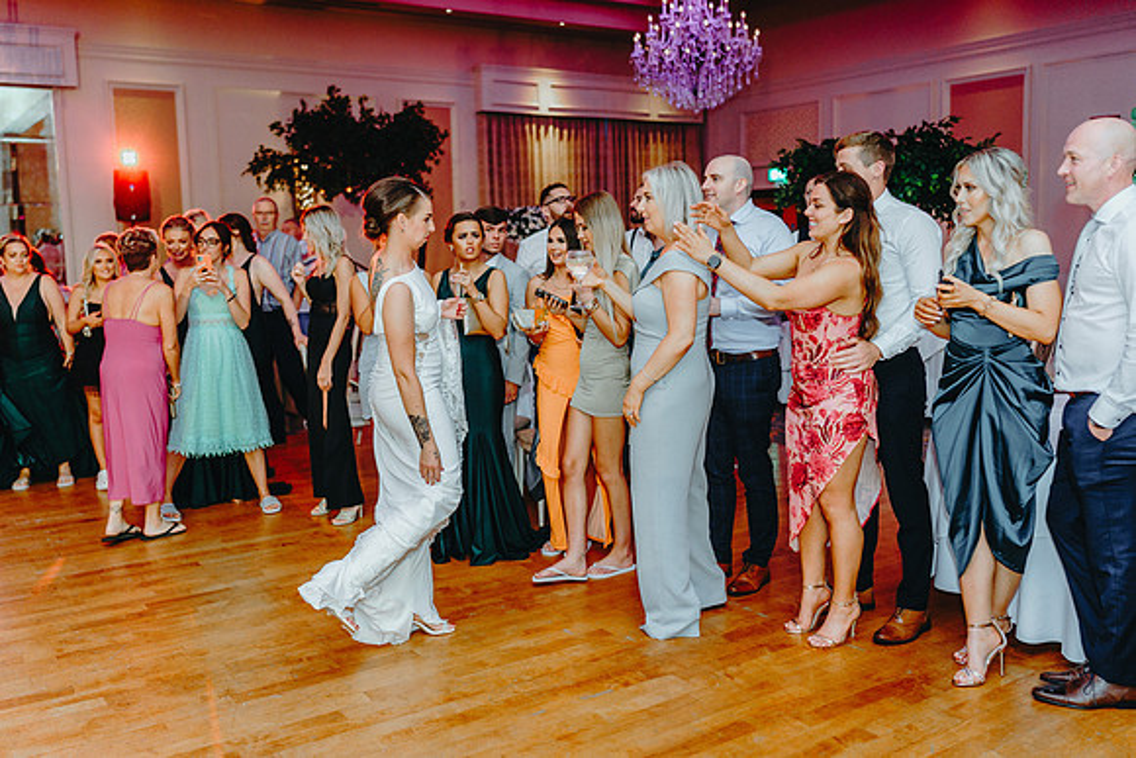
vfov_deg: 37.9
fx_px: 1105
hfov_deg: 54.4
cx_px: 568
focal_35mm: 35
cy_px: 379
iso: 1600
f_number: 1.8
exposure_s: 1/250
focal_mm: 35
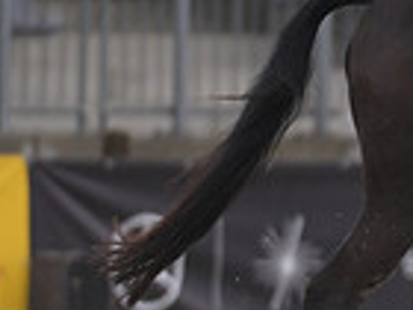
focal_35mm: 1591
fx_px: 18982
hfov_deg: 1.2
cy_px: 120
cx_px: 755
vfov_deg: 0.9
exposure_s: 1/1250
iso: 1000
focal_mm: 400
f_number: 5
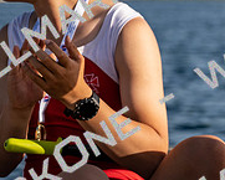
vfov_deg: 7.3
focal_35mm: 211
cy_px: 92
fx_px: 1406
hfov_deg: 8.9
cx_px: 348
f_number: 2.8
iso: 64
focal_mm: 70
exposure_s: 1/1600
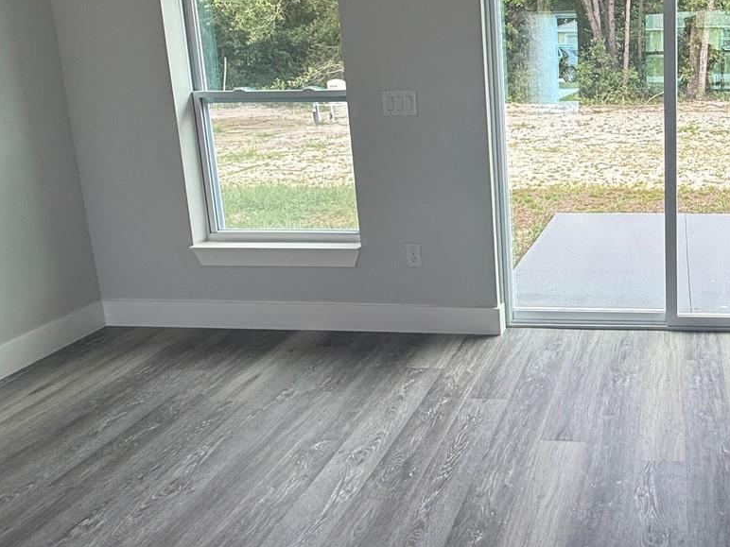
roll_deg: +0.6
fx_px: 612
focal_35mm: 29
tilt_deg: -9.1
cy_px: 140
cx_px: 634
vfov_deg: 46.6
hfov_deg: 55.0
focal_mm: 2.22
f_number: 2.2
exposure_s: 1/121
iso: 64
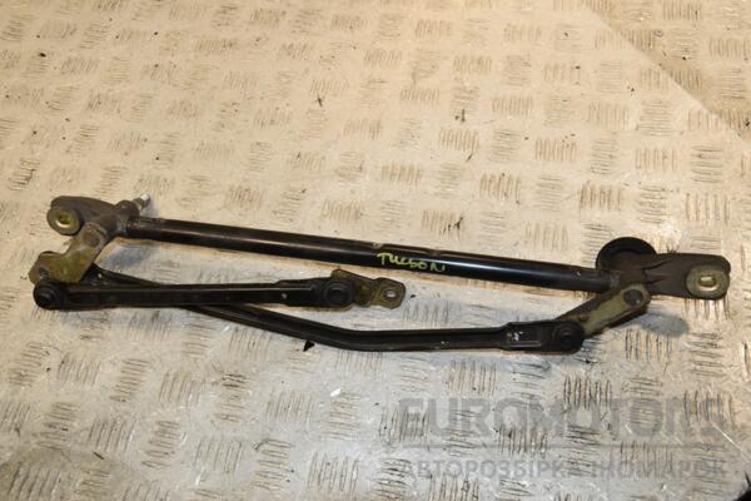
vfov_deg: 40.0
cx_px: 376
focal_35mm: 33
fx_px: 688
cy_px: 250
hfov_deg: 57.2
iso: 800
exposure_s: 1/200
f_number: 8
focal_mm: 22
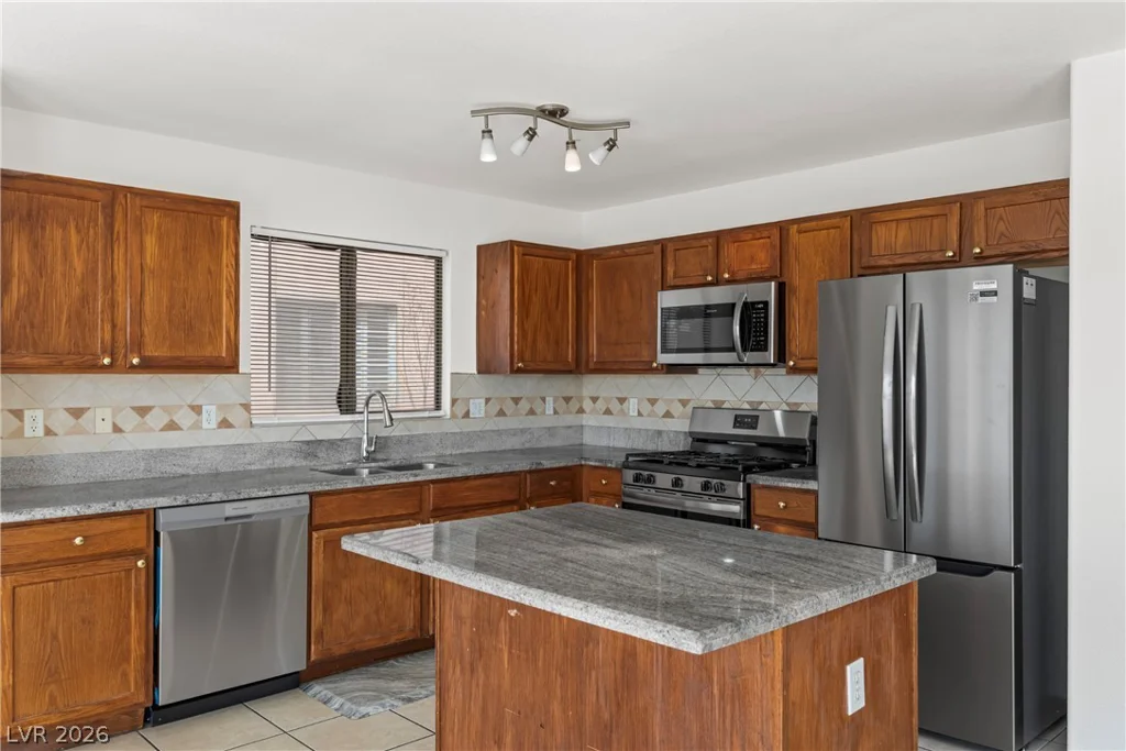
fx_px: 845
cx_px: 563
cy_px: 376
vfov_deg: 47.9
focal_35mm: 27
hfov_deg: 67.4
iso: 400
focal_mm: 27
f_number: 8
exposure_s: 1/8
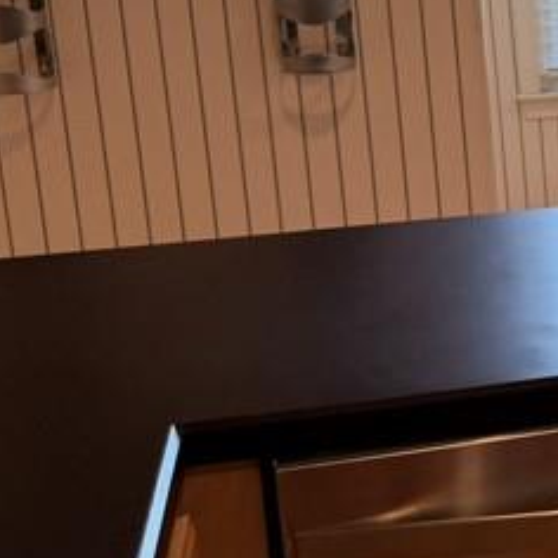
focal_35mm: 92
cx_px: 1017
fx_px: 1678
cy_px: 170
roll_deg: +1.1
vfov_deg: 18.8
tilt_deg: -13.5
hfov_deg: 15.9
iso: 100
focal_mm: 6.76
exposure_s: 1/190
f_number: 1.78
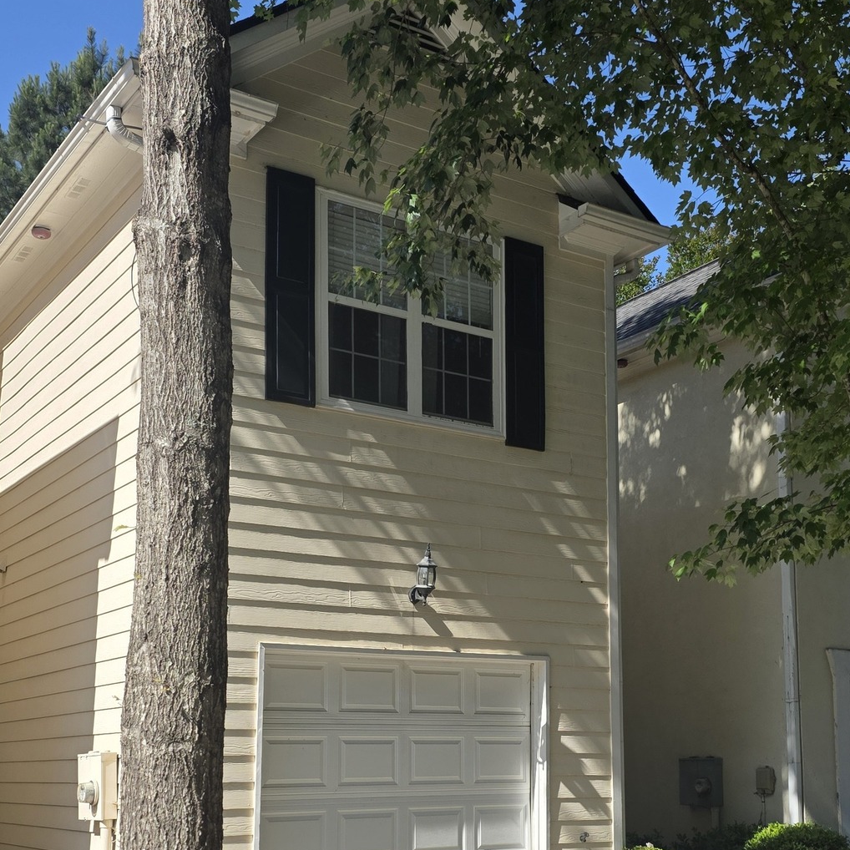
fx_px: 1278
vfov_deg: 35.8
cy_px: 655
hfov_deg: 36.8
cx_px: 468
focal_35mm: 46
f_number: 1.7
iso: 80
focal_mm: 6.3
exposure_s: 1/3697
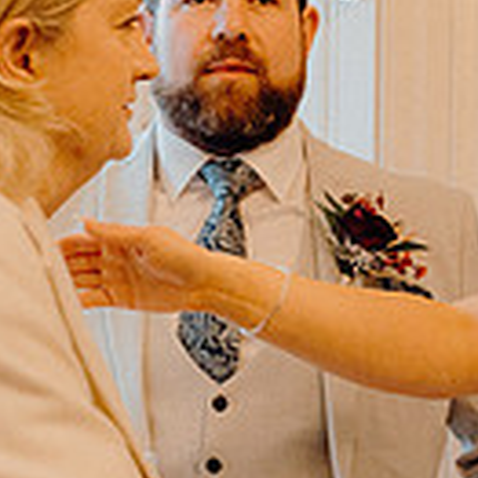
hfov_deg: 15.4
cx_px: 259
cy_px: 407
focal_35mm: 113
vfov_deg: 15.3
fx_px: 1765
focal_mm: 30
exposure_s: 1/200
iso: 2500
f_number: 3.5
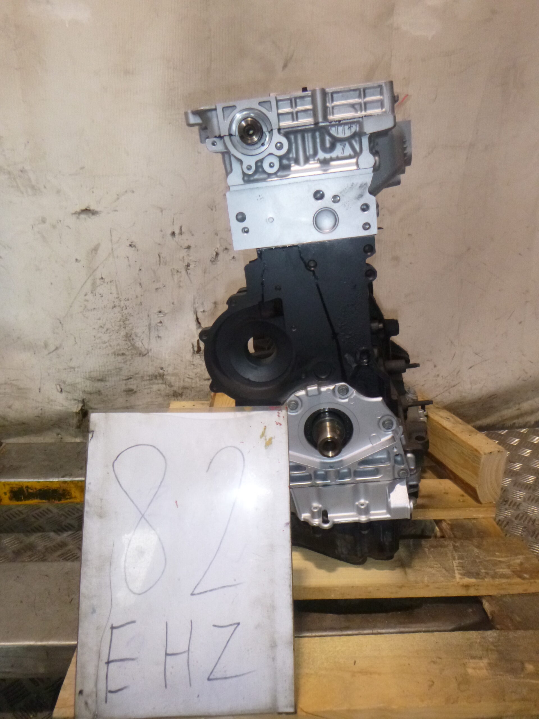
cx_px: 270
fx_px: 519
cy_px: 360
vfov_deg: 69.4
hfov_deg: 54.9
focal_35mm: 25
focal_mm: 4.5
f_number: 3.9
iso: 400
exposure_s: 1/60
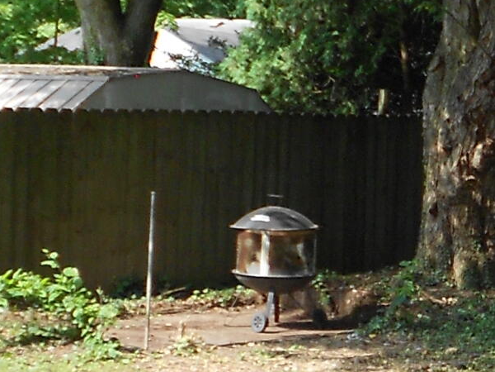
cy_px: 284
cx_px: 813
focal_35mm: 145
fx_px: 2073
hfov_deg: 12.7
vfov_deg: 10.2
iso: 80
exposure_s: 1/160
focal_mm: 5.1
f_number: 3.4
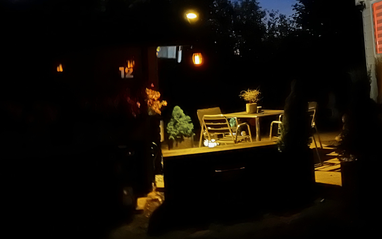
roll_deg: +3.1
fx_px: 510
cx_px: 296
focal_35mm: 49
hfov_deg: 39.7
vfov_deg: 25.8
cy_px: 43
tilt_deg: +2.6
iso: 6400
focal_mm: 5.7
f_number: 1.5
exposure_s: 1
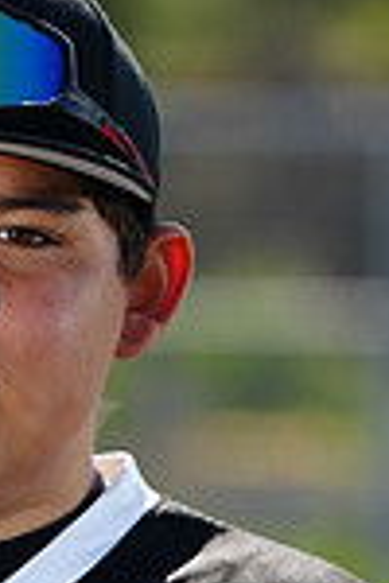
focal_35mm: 773
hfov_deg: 1.8
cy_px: 805
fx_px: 12528
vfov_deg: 2.7
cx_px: -41
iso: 64
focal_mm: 200
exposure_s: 1/250
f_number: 5
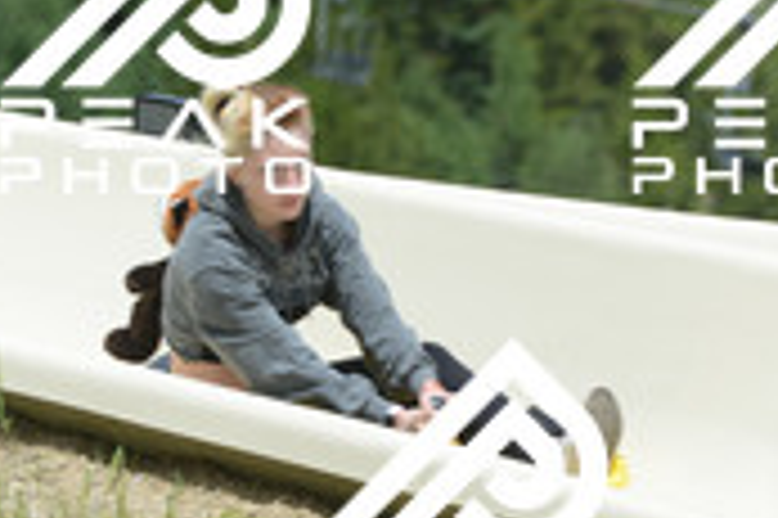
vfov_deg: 3.0
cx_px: 472
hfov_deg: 4.6
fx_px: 9737
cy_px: 471
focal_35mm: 451
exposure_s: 1/640
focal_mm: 195
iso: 200
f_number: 6.3
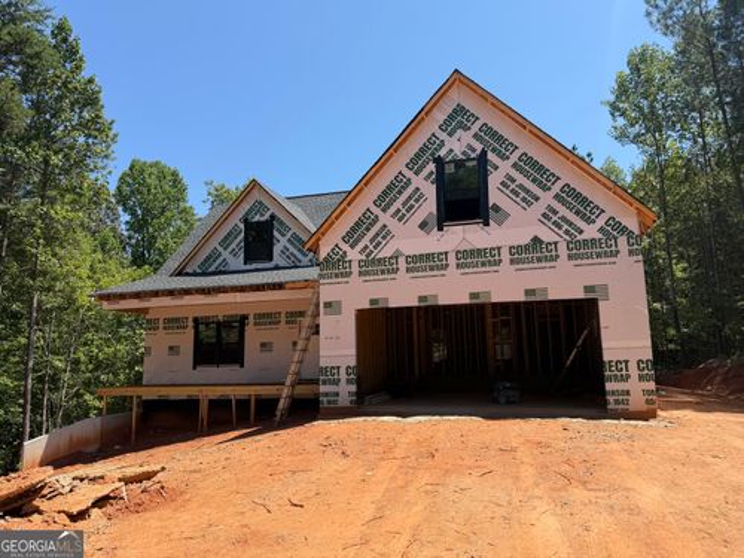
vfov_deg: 56.8
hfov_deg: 71.6
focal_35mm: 24
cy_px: 279
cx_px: 372
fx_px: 516
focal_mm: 6.76
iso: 80
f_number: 1.78
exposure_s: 1/3145
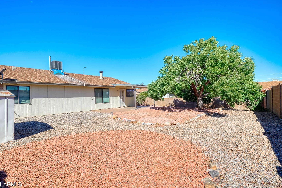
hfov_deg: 93.3
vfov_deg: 70.4
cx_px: 138
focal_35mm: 17
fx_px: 133
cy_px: 93
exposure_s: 1/640
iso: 400
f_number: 8
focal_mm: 16
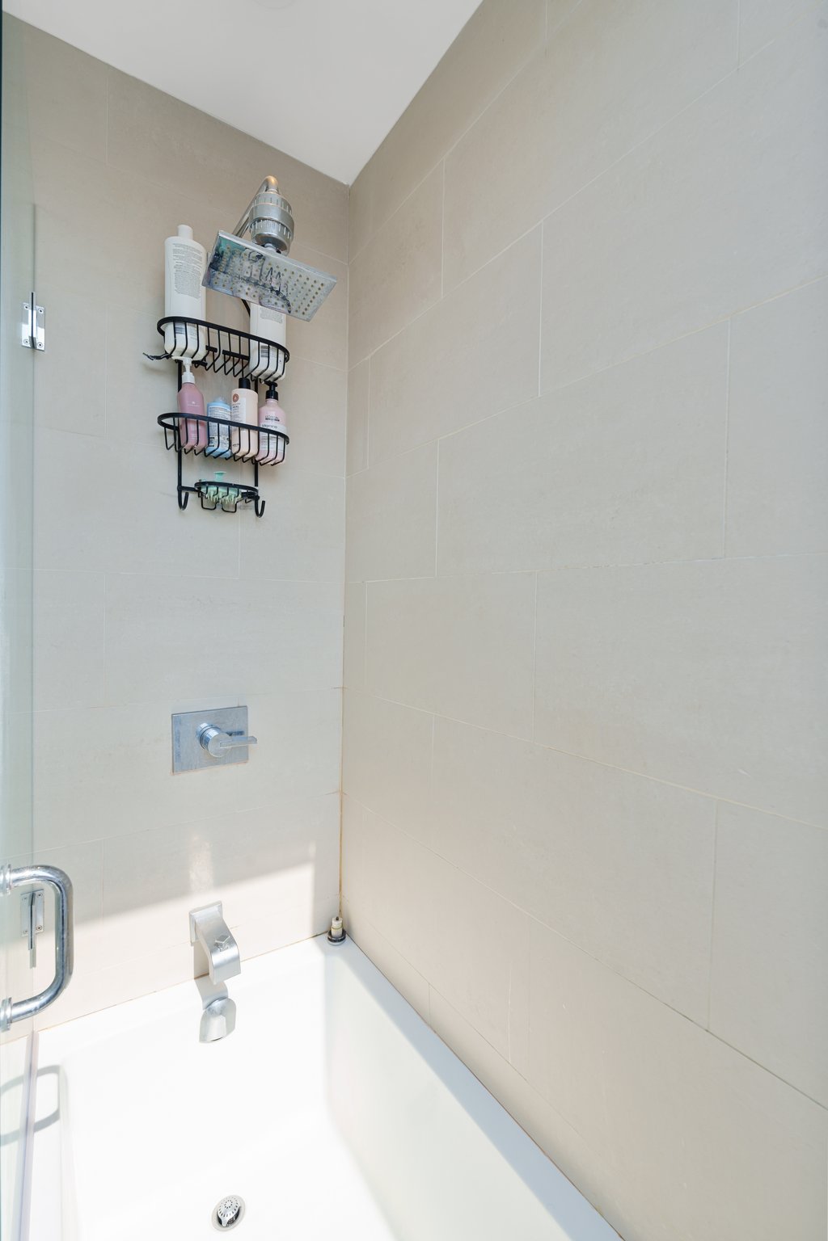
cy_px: 620
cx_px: 414
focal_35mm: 15
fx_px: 517
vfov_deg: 100.4
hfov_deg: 77.3
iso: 100
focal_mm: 15
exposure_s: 1/25
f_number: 9
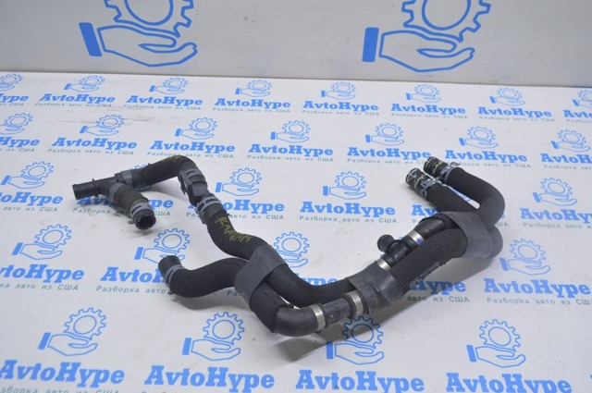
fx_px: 517
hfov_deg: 59.6
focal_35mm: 32
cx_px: 296
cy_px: 196
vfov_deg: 41.6
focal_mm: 21
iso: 400
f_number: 5.6
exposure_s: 1/25
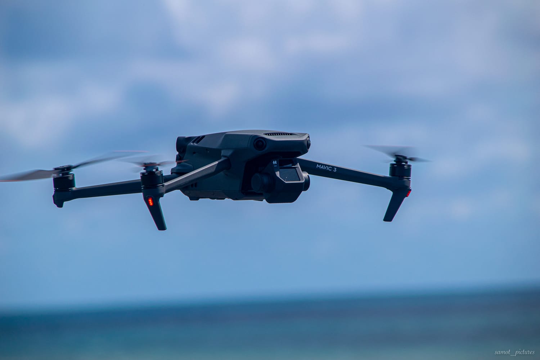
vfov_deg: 4.6
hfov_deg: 6.9
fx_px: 4500
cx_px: 270
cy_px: 180
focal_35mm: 300
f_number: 8
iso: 200
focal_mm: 200
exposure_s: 1/1000
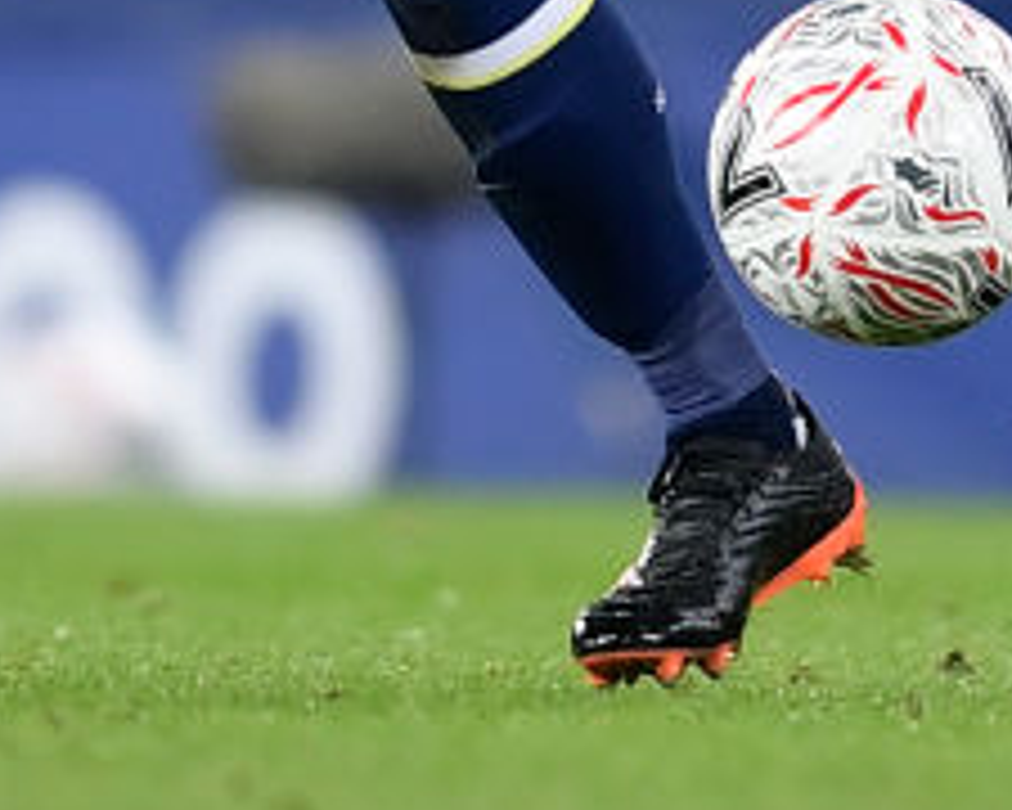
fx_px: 51247
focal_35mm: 1711
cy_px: -511
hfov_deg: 1.1
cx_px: 1709
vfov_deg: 0.9
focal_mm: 400
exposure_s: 1/1000
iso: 1600
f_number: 2.8
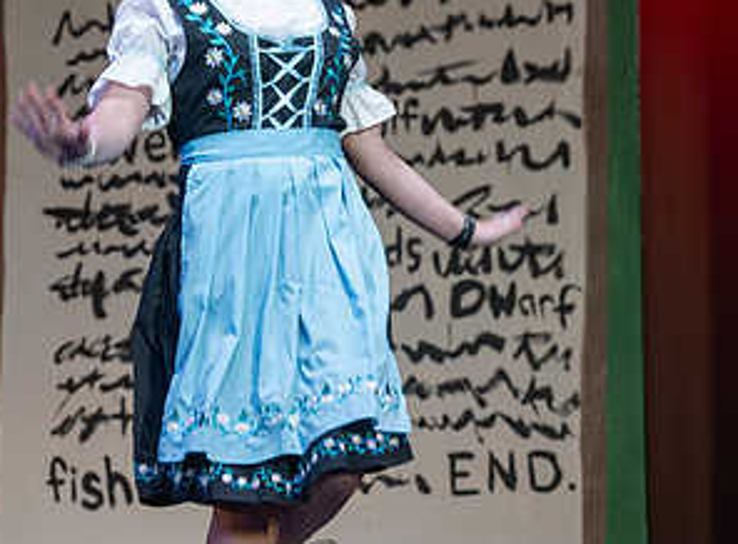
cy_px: 217
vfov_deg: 7.0
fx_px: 4427
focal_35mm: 209
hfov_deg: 9.5
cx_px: 64
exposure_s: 1/160
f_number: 2.8
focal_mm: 88
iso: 100
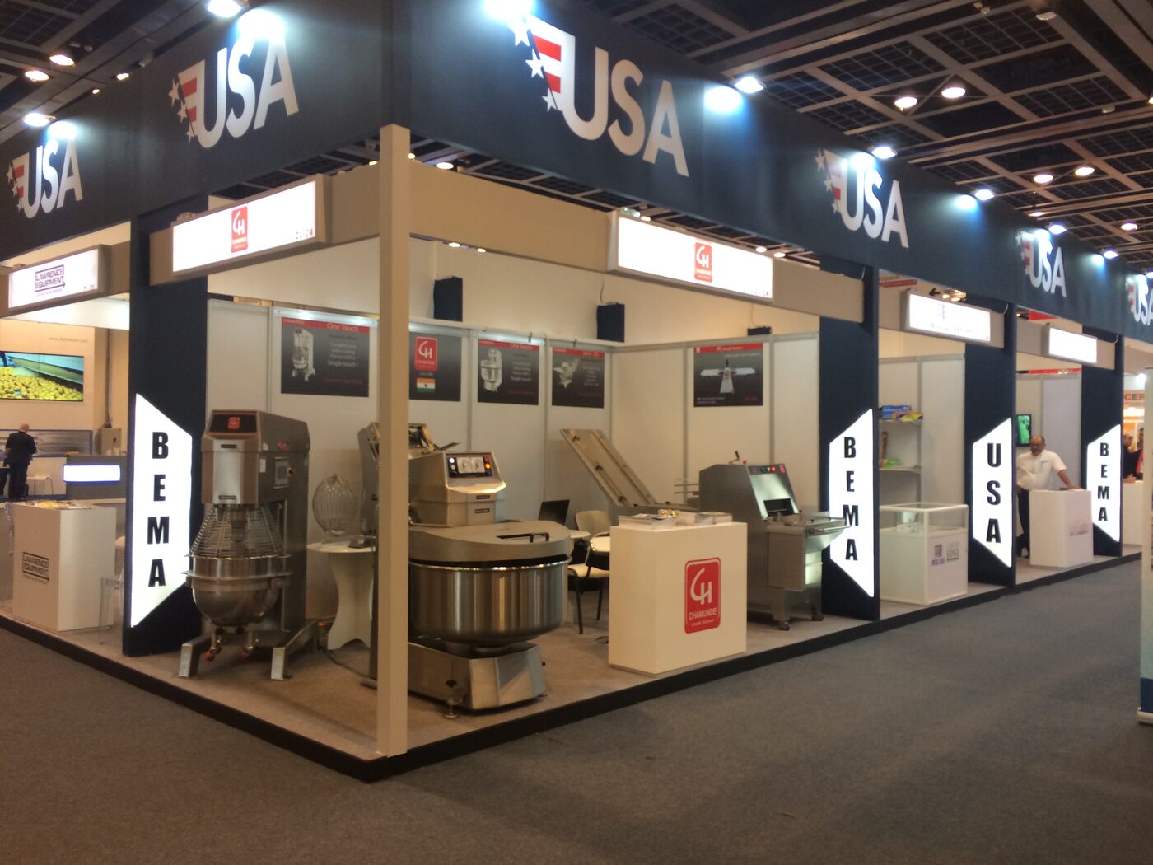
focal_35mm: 29
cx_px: 576
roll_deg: -1.4
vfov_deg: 48.2
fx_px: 966
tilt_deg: -1.1
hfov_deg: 61.7
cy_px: 432
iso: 64
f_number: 2.2
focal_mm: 4.15
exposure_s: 1/33
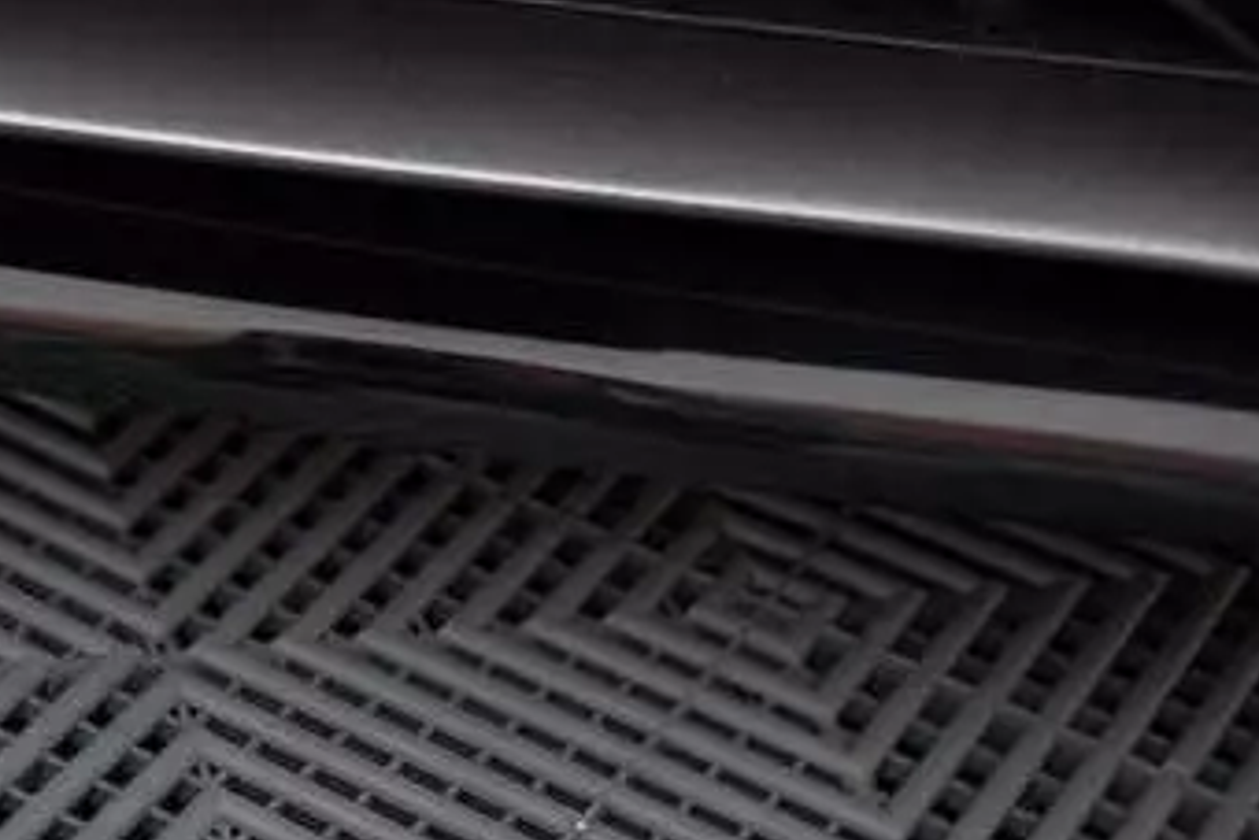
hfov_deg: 17.7
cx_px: -548
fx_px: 3673
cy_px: -113
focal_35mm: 105
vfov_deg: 12.8
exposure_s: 1/125
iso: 500
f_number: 2.5
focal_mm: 35
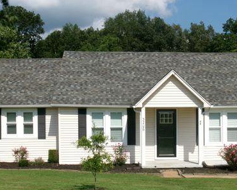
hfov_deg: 27.1
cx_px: 127
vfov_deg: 21.8
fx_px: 491
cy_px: 120
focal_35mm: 70
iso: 100
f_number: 13.1
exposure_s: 1/125
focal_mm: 9.5
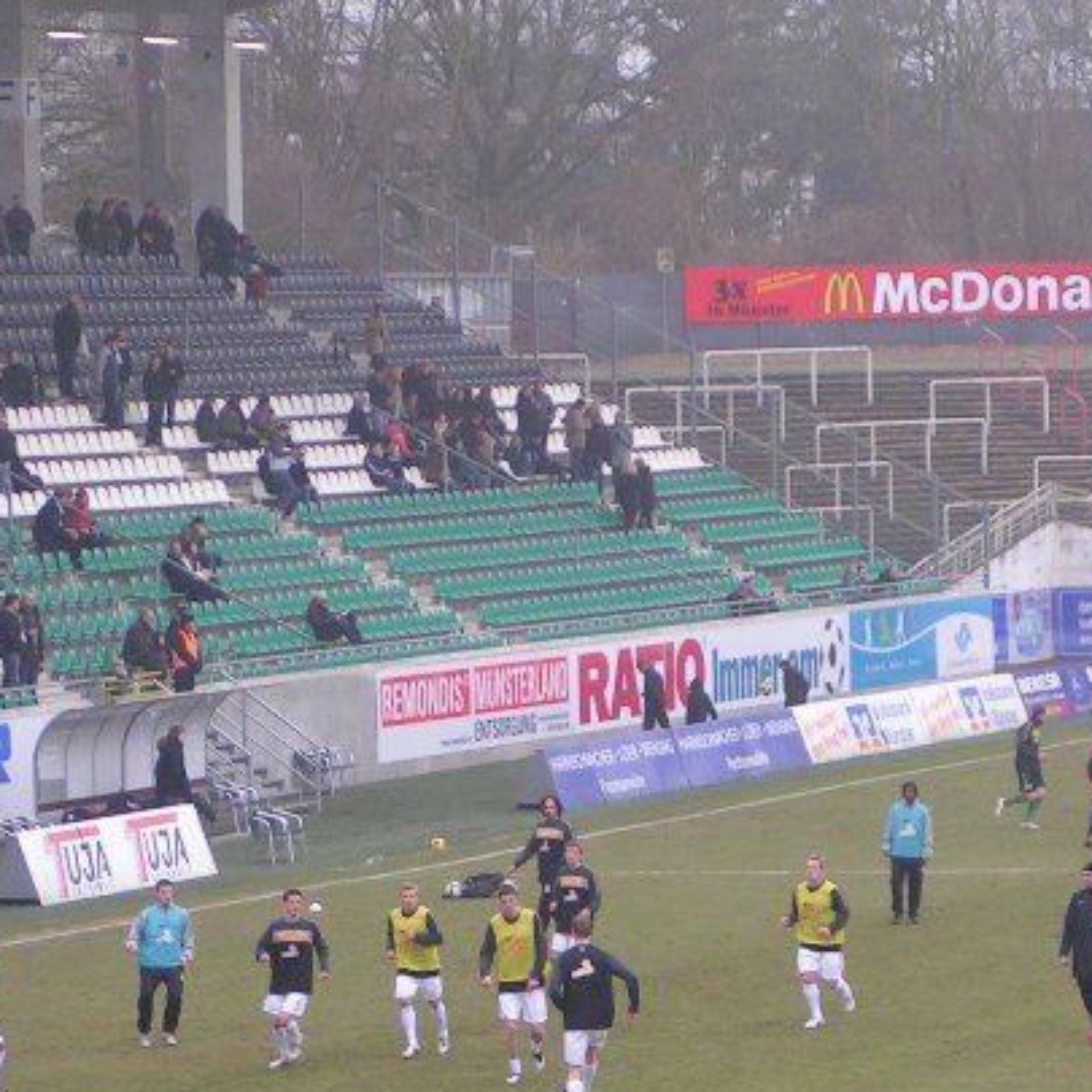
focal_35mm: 229
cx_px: 634
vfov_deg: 7.6
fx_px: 8173
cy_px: 682
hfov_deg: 7.6
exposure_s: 1/160
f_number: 3.5
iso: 80
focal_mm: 20
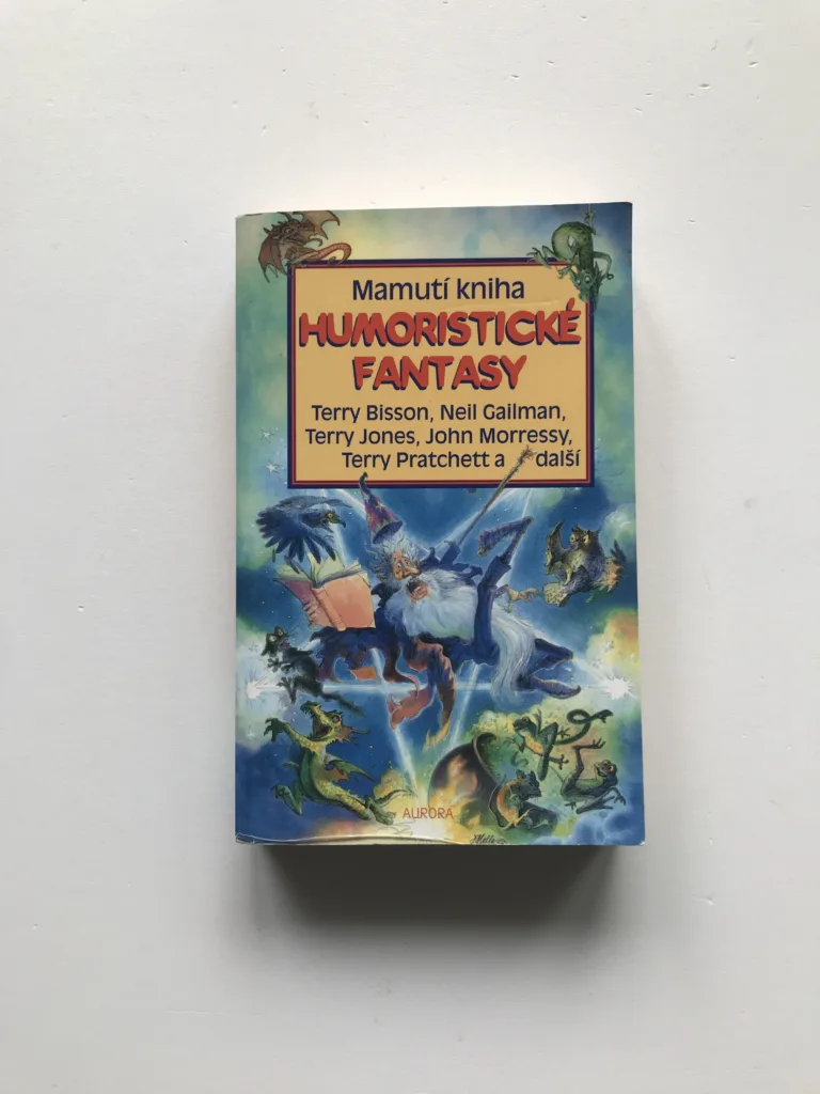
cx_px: 410
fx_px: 884
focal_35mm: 28
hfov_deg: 49.7
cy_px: 547
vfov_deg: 63.4
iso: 20
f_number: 1.8
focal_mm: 3.99
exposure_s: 1/123
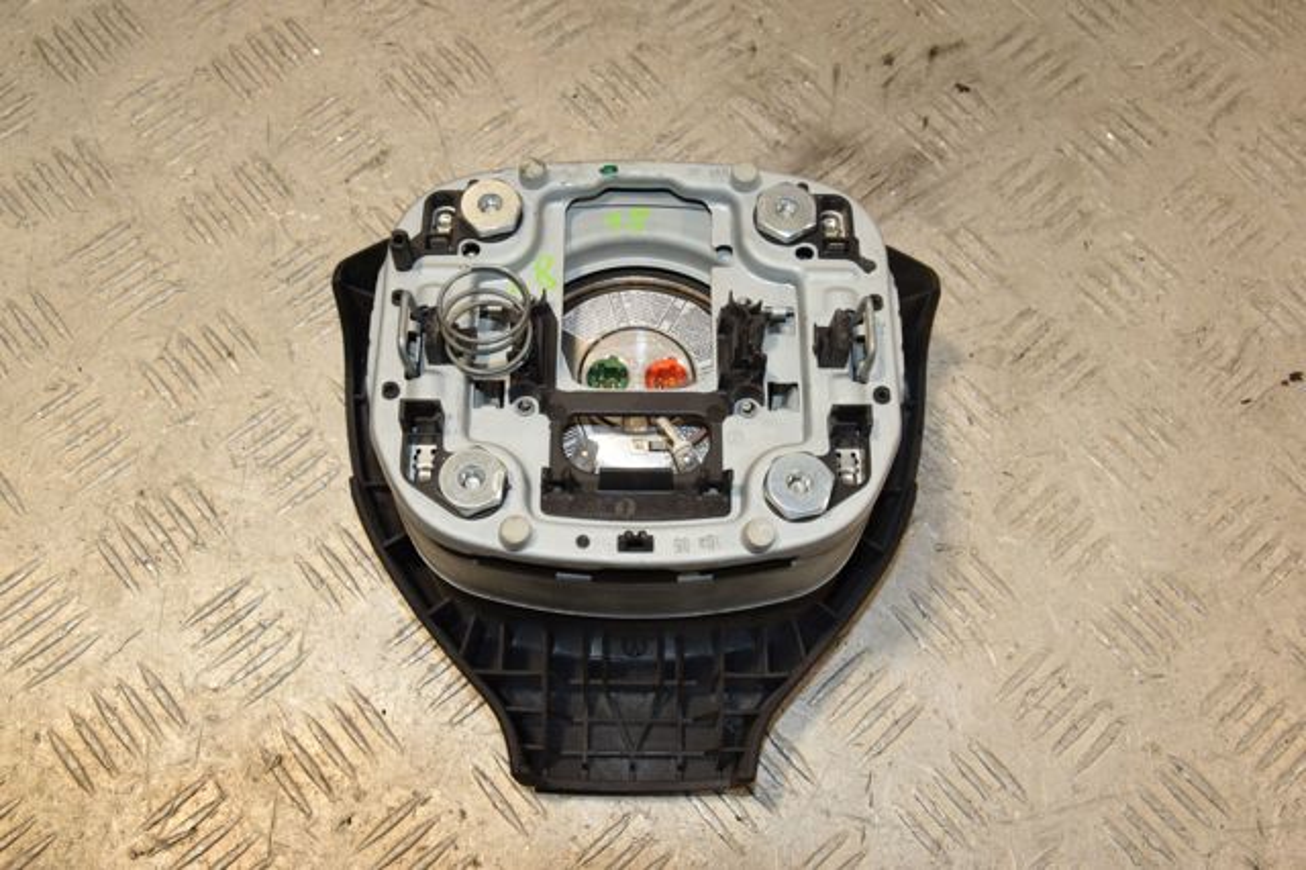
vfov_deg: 35.5
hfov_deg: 51.3
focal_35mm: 38
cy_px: 435
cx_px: 653
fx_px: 1360
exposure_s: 1/200
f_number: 11
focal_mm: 25
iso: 800
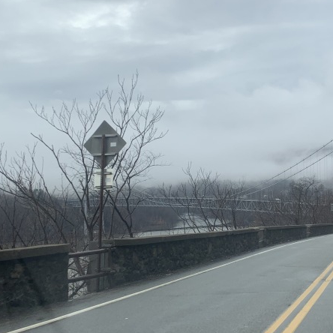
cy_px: 184
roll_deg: +4.2
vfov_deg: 32.2
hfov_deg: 32.1
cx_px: 207
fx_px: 577
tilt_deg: -1.2
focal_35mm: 53
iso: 25
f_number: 1.8
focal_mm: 4.25
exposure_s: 1/426
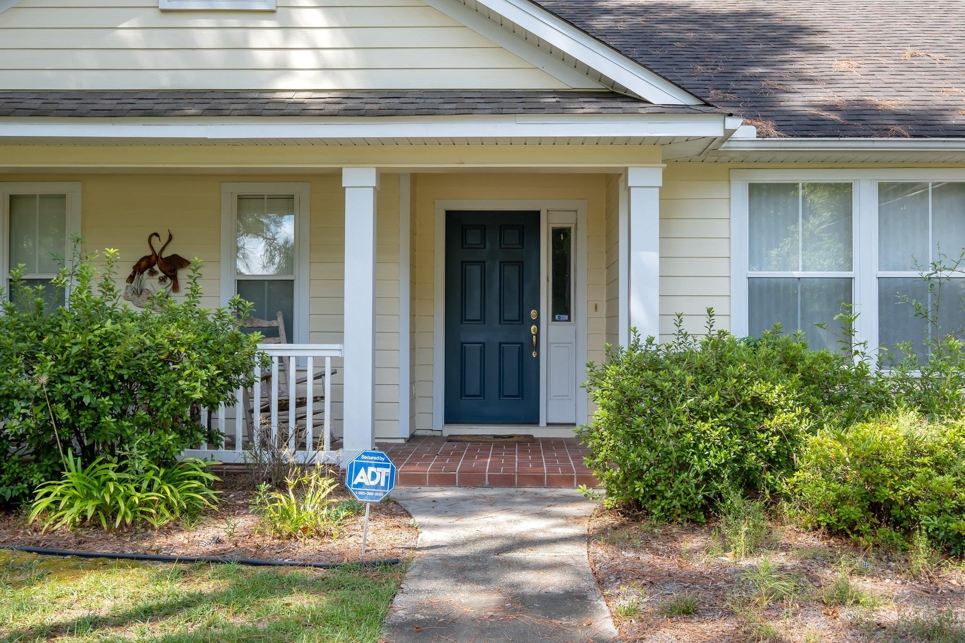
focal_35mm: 36
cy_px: 322
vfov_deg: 36.9
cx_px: 482
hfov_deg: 53.1
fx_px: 965
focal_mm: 24
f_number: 8
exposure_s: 1/100
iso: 250
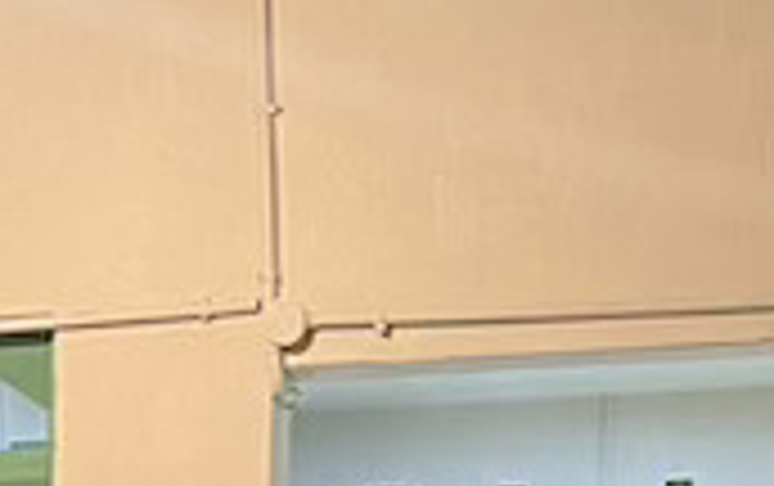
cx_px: -396
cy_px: 904
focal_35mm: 144
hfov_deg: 13.6
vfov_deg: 8.7
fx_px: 3042
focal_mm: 5.1
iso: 400
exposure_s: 1/50
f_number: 1.6
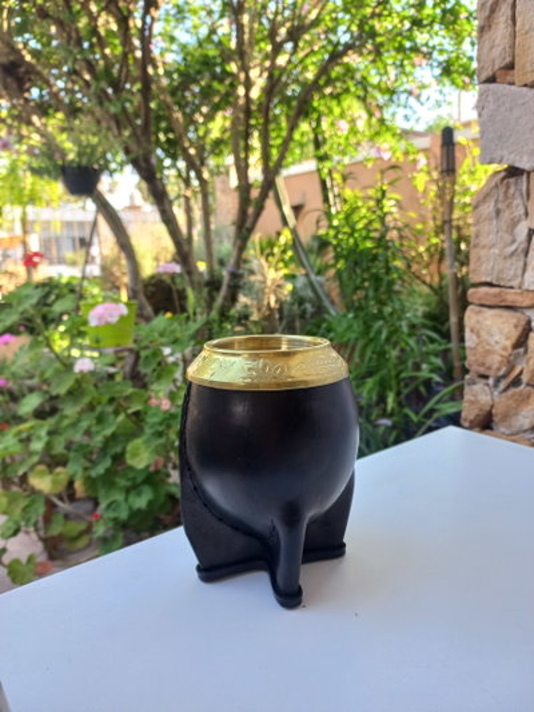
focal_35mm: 25
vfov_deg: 69.4
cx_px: 267
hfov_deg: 54.9
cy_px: 356
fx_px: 514
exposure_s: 1/50
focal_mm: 4.6
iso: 40
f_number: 1.8
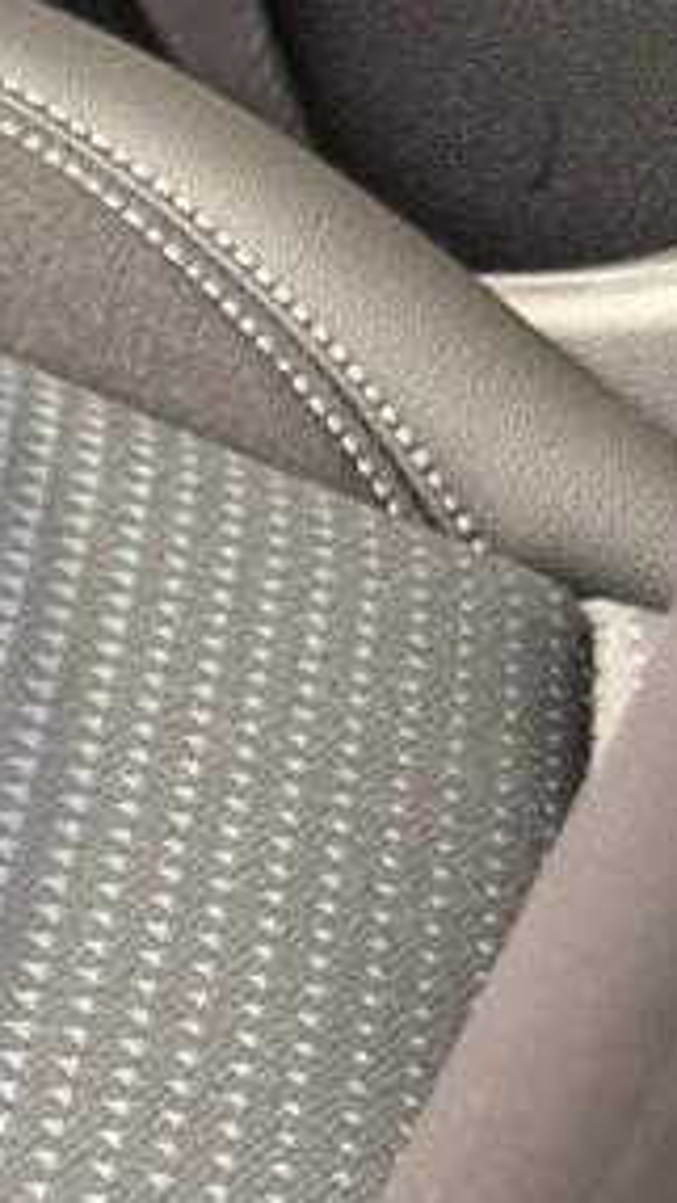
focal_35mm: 187
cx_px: -1316
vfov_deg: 11.4
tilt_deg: -34.5
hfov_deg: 6.0
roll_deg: +1.6
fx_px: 5964
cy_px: 1178
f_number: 1.78
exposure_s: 1/163
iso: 50
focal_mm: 6.76
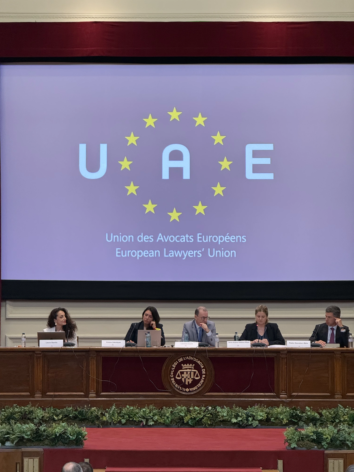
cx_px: 177
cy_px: 236
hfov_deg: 12.3
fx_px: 1636
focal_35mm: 120
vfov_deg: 16.4
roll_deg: -0.5
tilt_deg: +2.7
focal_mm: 15.66
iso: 250
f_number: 2.8
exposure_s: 1/50
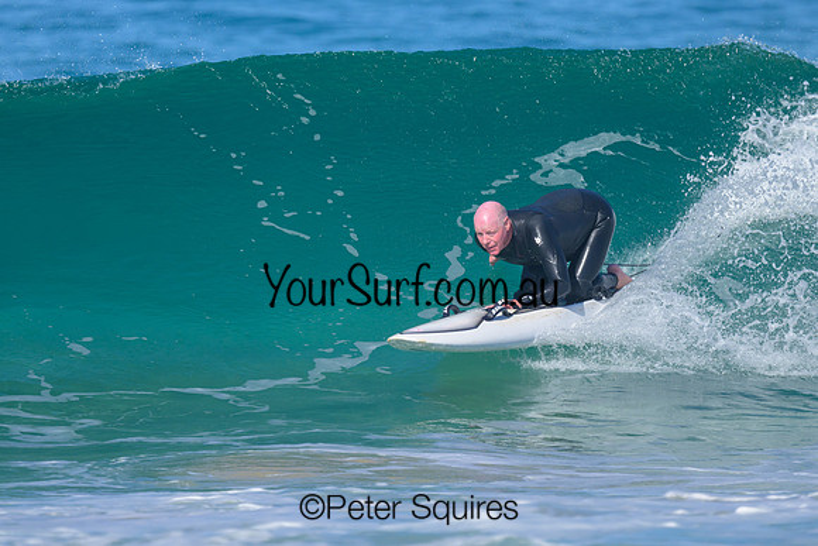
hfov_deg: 1.9
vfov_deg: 1.2
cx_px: 413
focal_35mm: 1101
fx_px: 25017
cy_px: 226
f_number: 6.3
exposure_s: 1/2000
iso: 280
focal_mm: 800
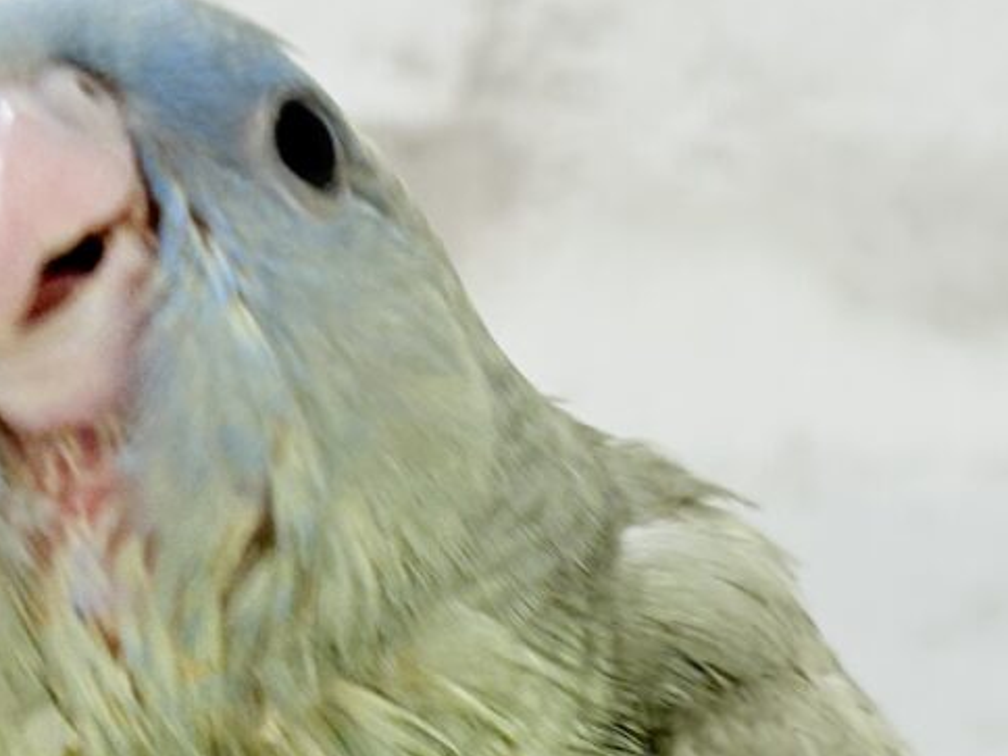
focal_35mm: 129
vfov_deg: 11.4
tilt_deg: -6.5
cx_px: 377
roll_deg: -2.0
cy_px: 729
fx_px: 3756
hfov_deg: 15.3
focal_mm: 5.96
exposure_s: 1/100
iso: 100
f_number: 1.6
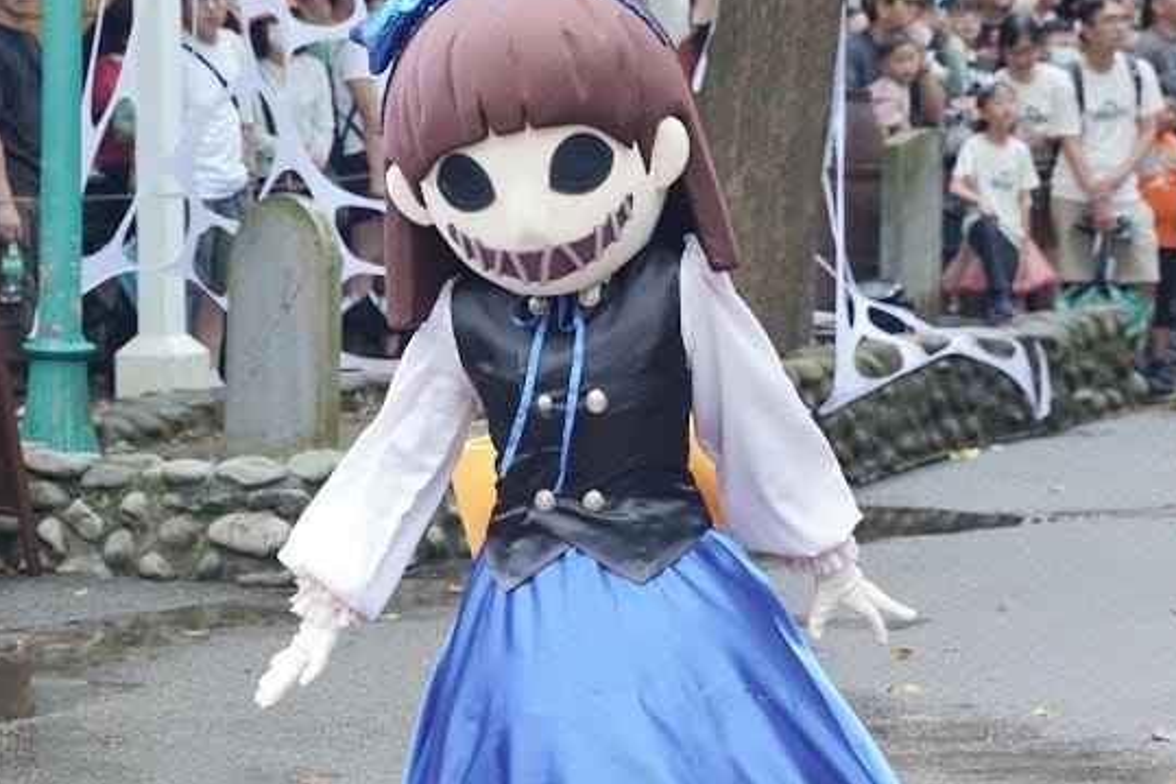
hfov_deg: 12.3
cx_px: 384
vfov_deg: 8.2
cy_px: 437
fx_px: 5453
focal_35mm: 167
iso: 1250
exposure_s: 1/160
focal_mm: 75
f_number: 4
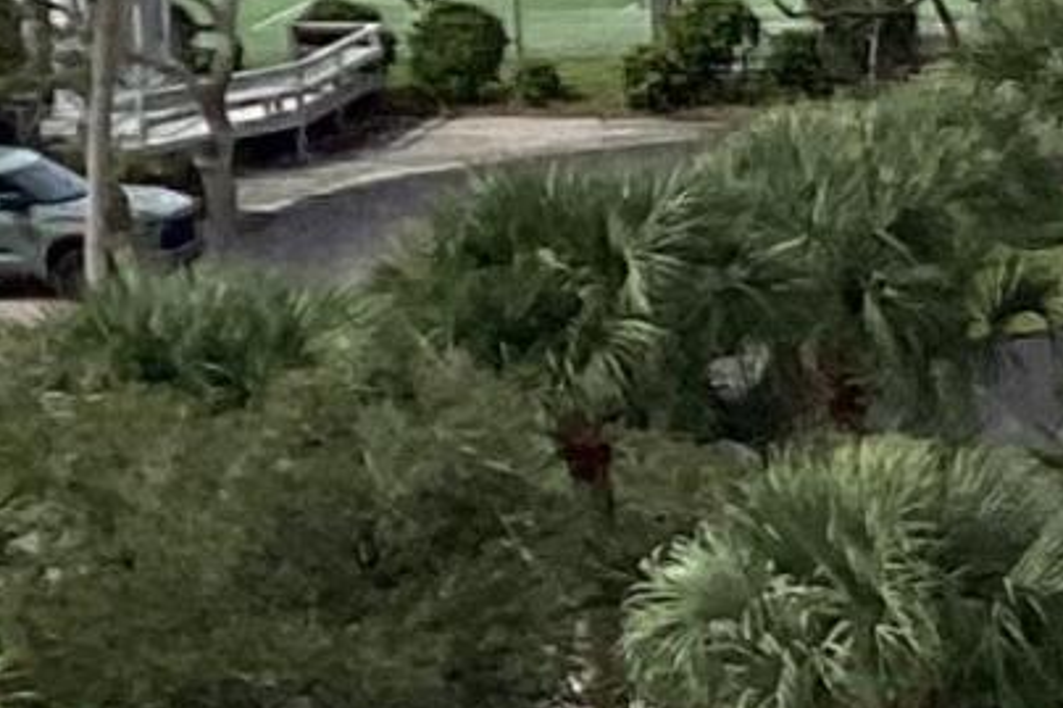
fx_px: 6788
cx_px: 3781
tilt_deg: -9.0
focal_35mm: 230
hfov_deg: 7.3
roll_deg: -0.3
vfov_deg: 5.9
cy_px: -121
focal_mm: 3.3
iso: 25
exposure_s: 1/2262
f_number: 2.4
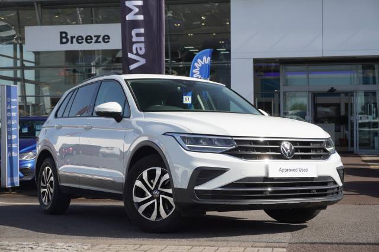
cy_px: 126
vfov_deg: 22.1
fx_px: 647
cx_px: 190
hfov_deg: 32.6
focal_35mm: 62
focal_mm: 41
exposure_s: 1/200
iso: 100
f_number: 6.3
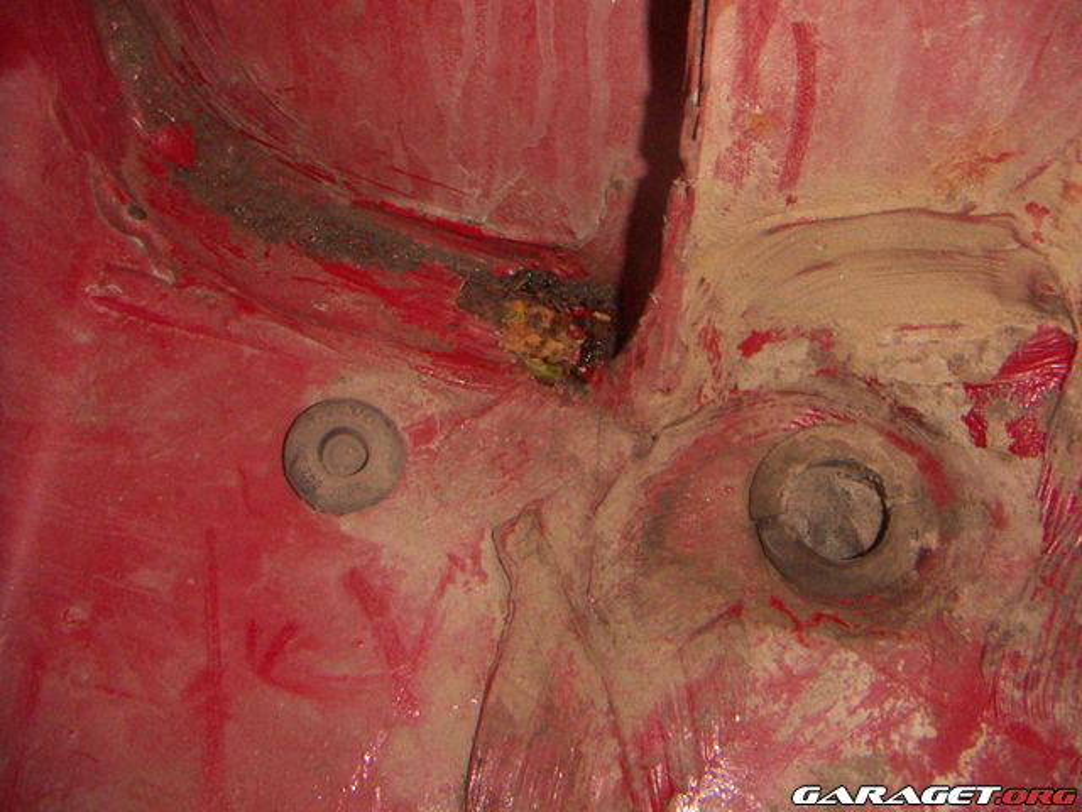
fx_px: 1125
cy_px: 406
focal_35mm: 36
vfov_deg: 39.7
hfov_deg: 51.4
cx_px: 541
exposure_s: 1/50
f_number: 6.7
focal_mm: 4.7
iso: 200
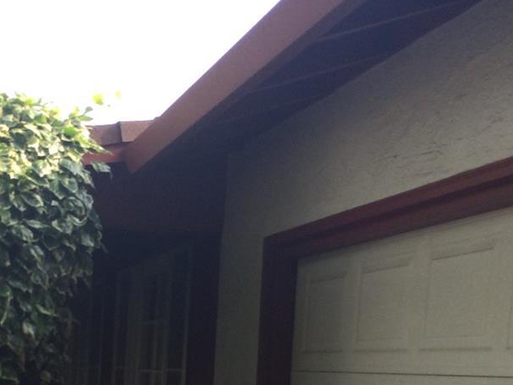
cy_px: 370
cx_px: 106
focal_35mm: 72
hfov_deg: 26.6
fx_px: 1067
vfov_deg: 19.9
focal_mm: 4.15
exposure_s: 1/402
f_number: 2.2
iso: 32
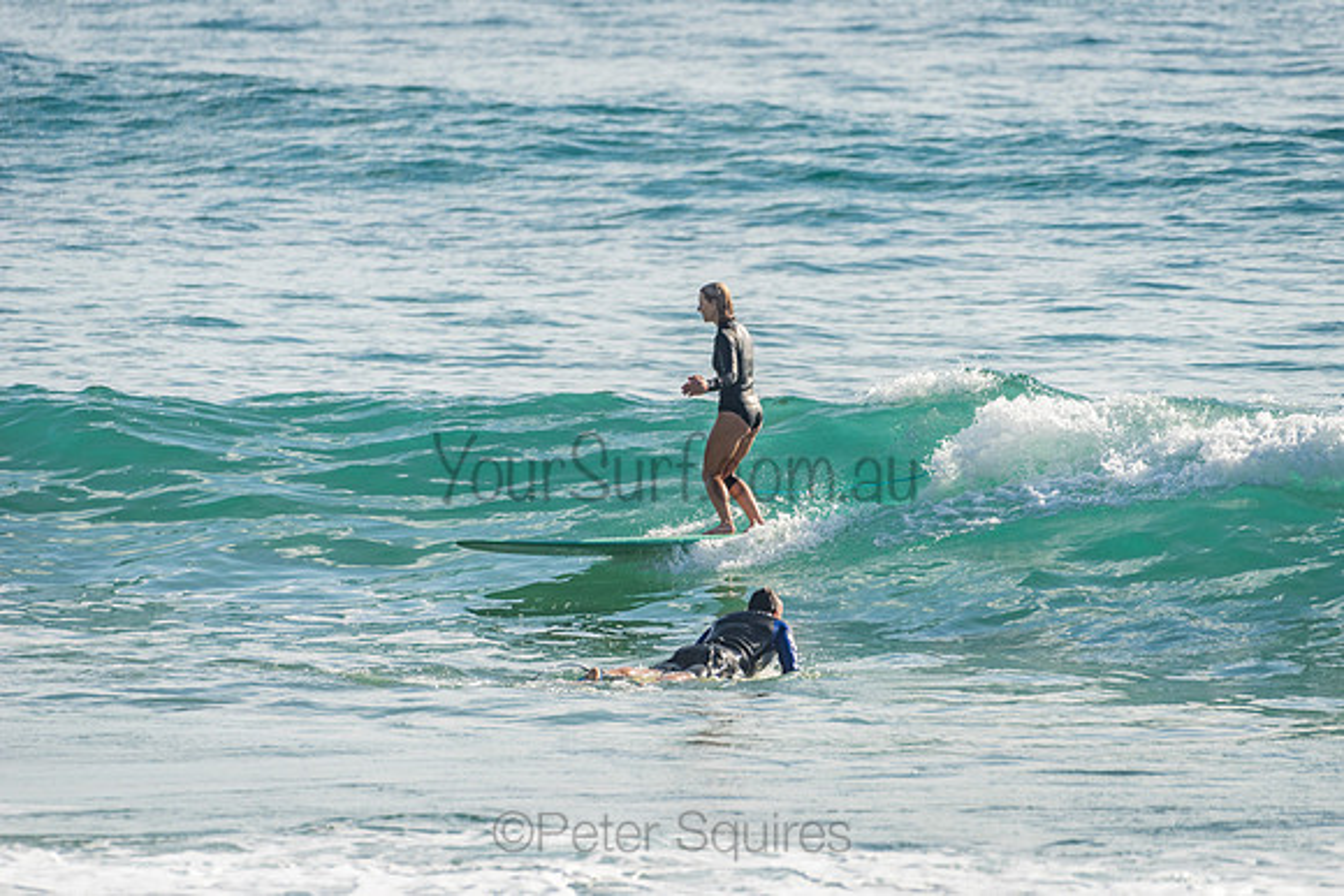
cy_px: 448
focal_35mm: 500
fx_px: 18670
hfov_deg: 4.1
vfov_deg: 2.8
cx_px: 672
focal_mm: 500
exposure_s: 1/2000
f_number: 5.6
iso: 180
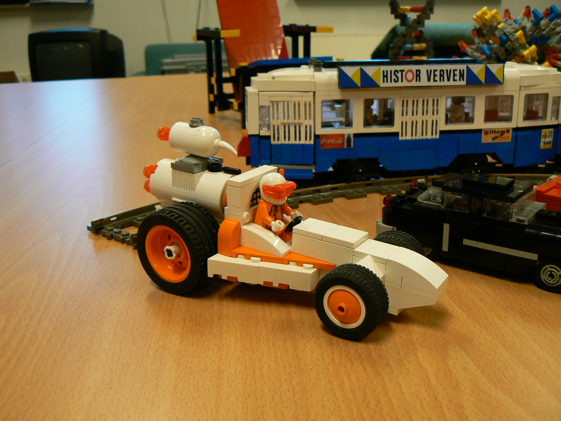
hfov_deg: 51.4
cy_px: 210
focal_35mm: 36
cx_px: 280
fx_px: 583
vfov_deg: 39.7
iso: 160
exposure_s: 1/30
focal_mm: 6
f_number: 2.8
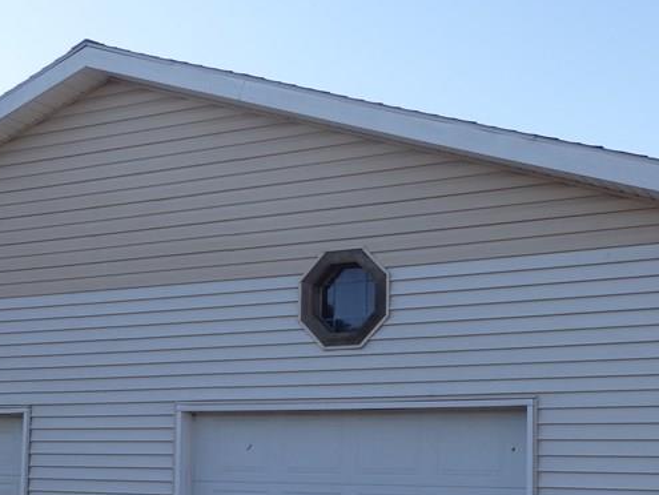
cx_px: 298
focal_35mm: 62
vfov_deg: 23.3
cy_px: 401
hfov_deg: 31.2
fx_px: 1181
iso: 100
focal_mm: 5.5
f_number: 3.3
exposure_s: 1/640
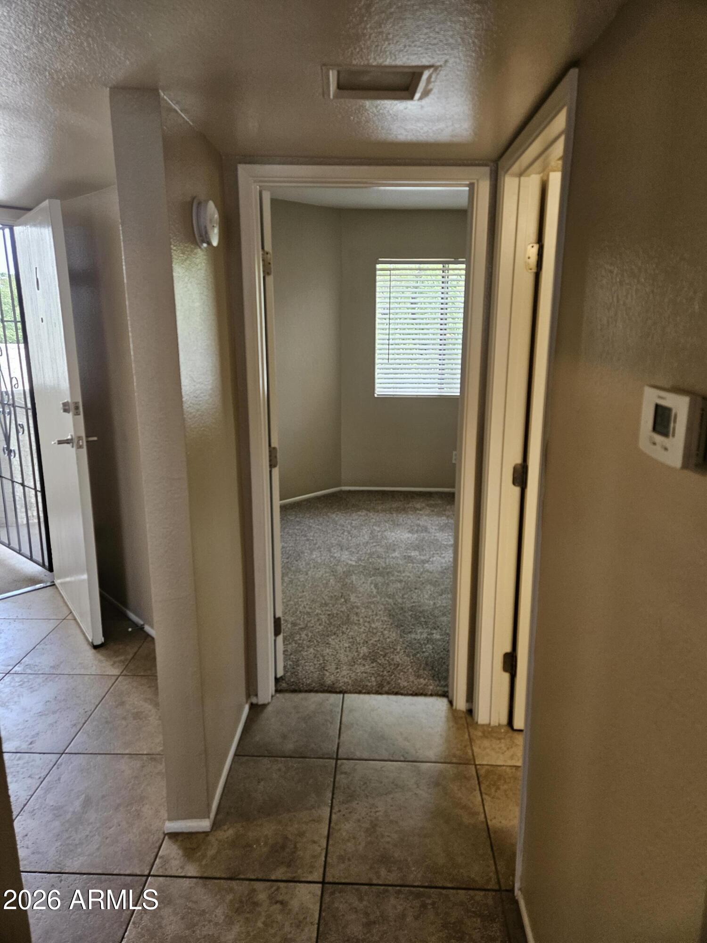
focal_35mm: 23
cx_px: 354
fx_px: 626
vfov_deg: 73.9
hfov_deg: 58.9
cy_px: 472
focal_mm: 5.4
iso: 200
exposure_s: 1/180
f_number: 1.8
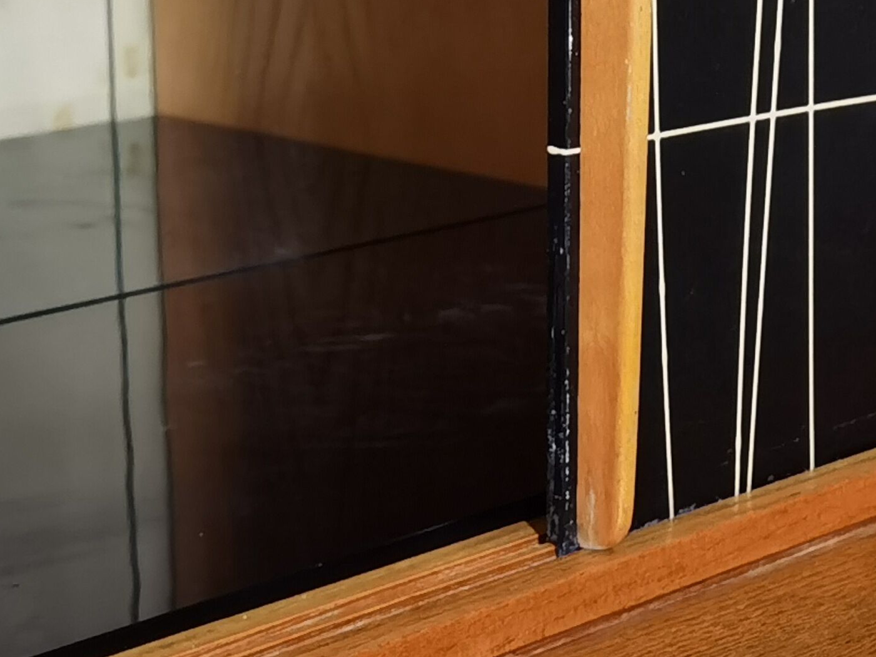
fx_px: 2961
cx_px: 573
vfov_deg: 12.6
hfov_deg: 16.8
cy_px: 537
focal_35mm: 117
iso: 320
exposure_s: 1/33.3
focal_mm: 6.71
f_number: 1.9
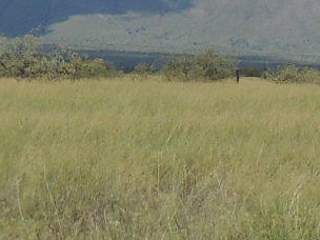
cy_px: 48
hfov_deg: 6.1
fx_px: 2967
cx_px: 428
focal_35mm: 321
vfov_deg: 4.6
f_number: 3.8
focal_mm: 7.6
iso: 100
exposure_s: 1/1600
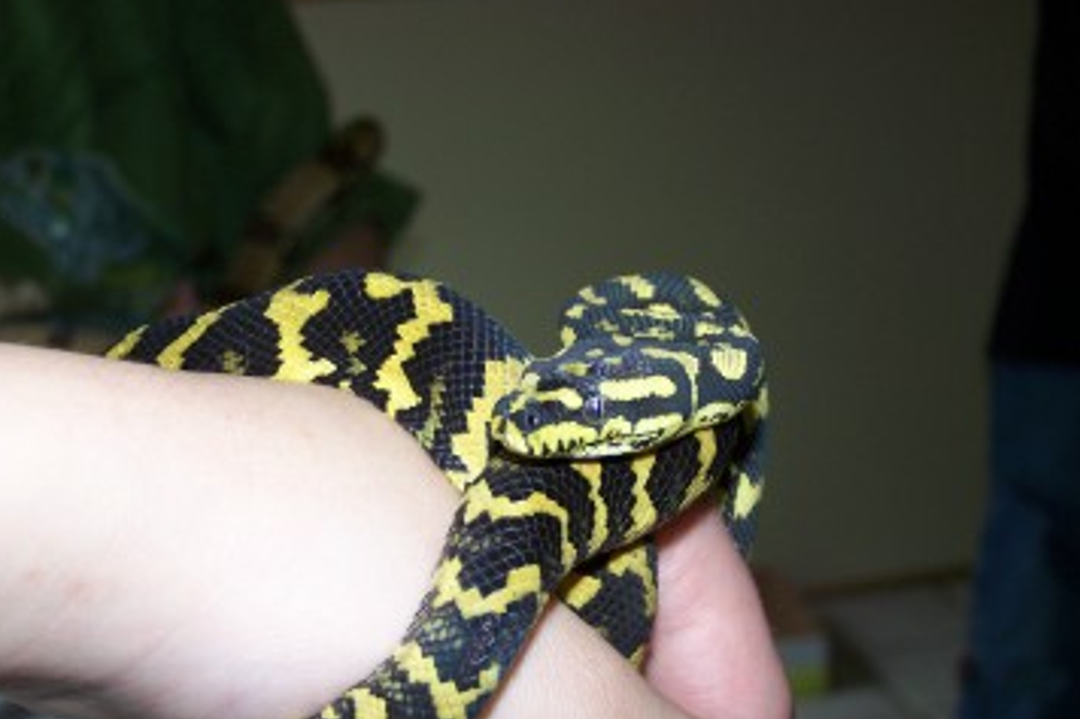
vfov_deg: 19.7
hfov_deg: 29.2
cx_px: 589
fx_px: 2069
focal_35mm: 69
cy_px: 407
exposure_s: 1/60
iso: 80
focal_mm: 9.8
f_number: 3.1
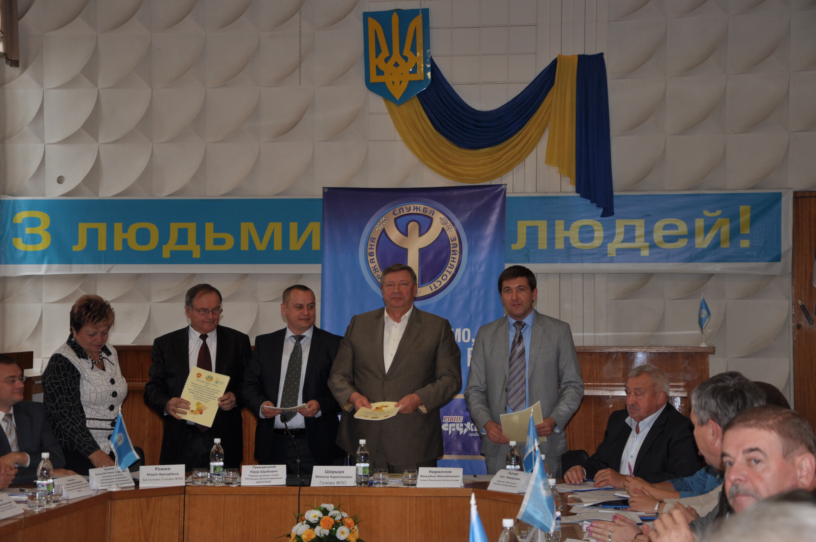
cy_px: 271
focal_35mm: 68
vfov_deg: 20.1
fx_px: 1528
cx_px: 408
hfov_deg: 29.9
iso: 200
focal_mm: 45
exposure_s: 1/30
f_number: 4.8
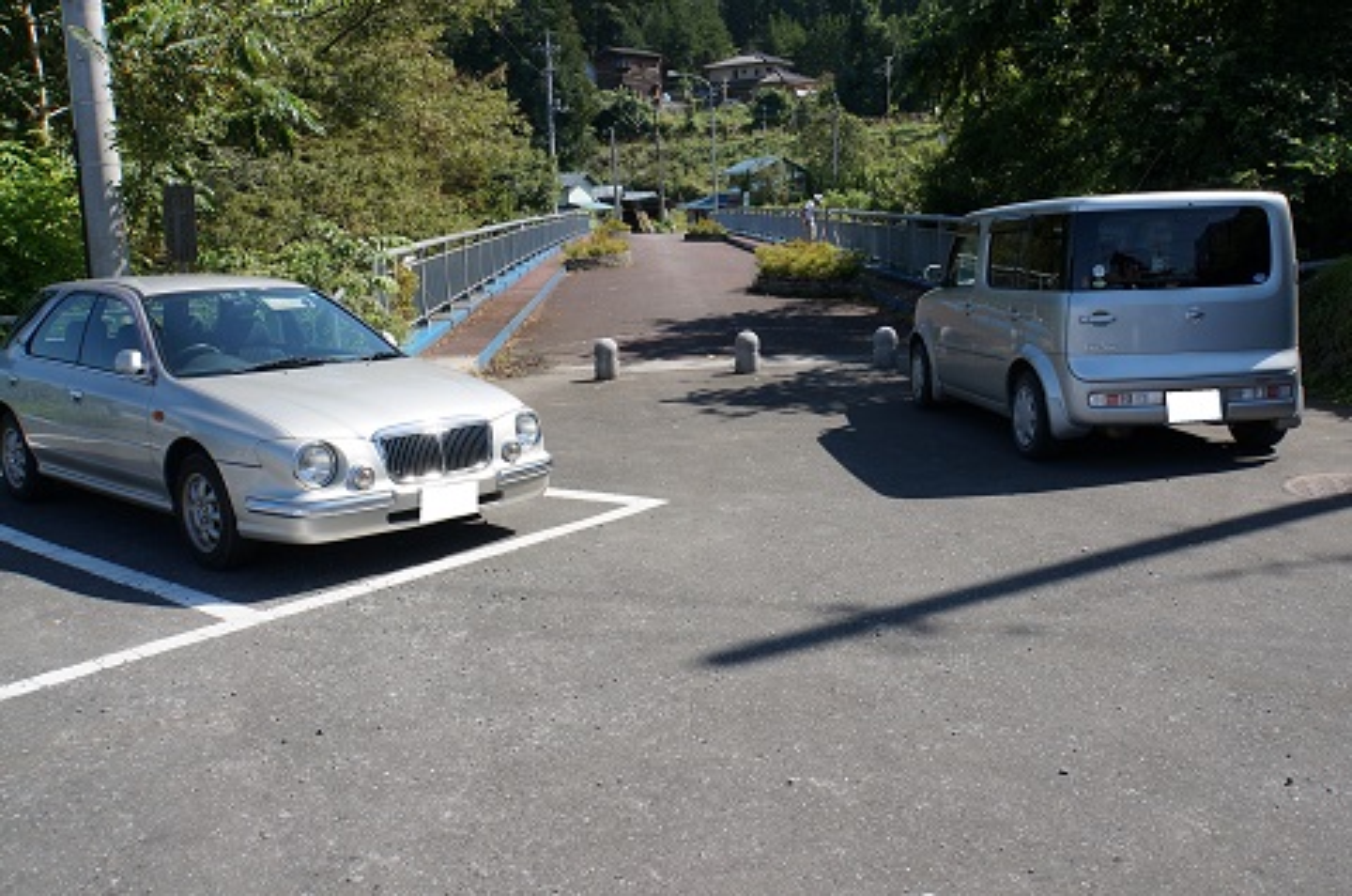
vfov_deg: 41.7
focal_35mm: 31
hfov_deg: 59.8
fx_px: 1175
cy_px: 448
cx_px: 676
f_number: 10
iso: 100
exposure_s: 1/125
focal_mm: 20.9
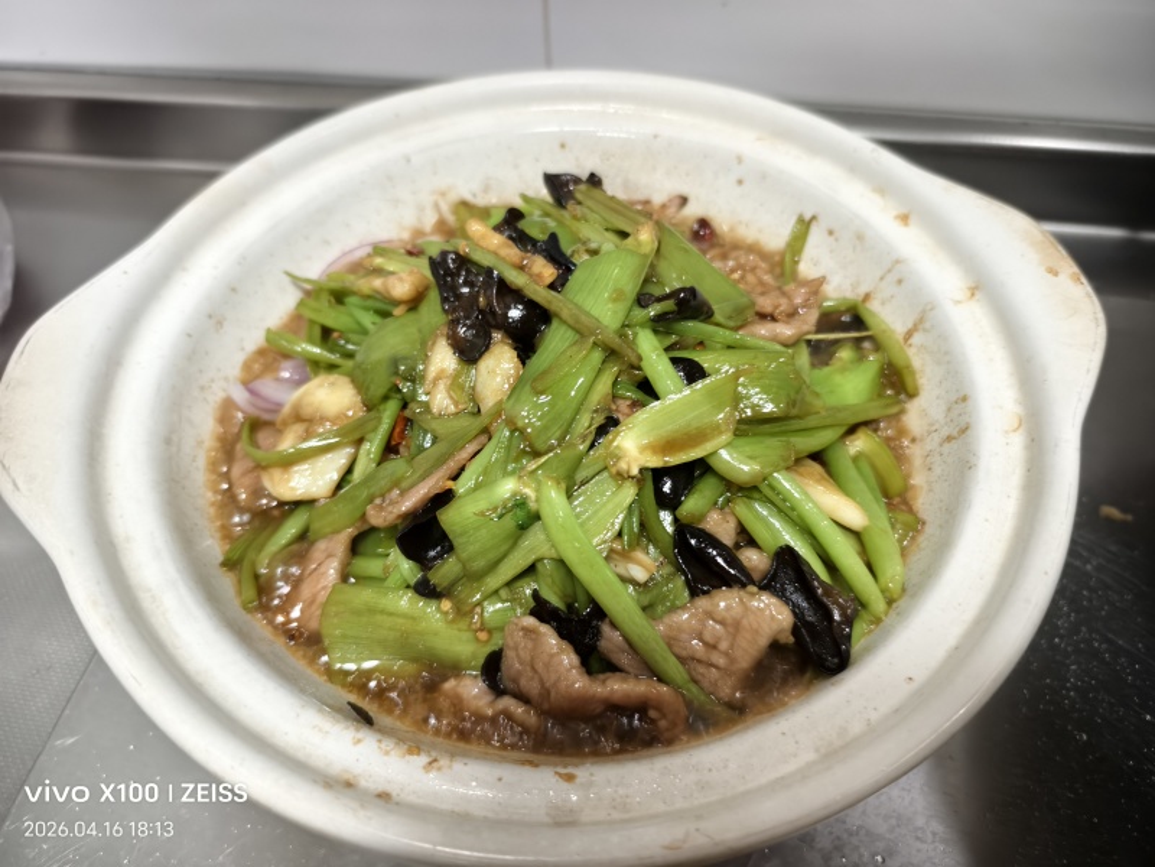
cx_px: 578
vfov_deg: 58.9
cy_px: 434
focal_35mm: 23
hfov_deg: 73.9
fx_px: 767
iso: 909
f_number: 1.57
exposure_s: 1/50
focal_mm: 5.6
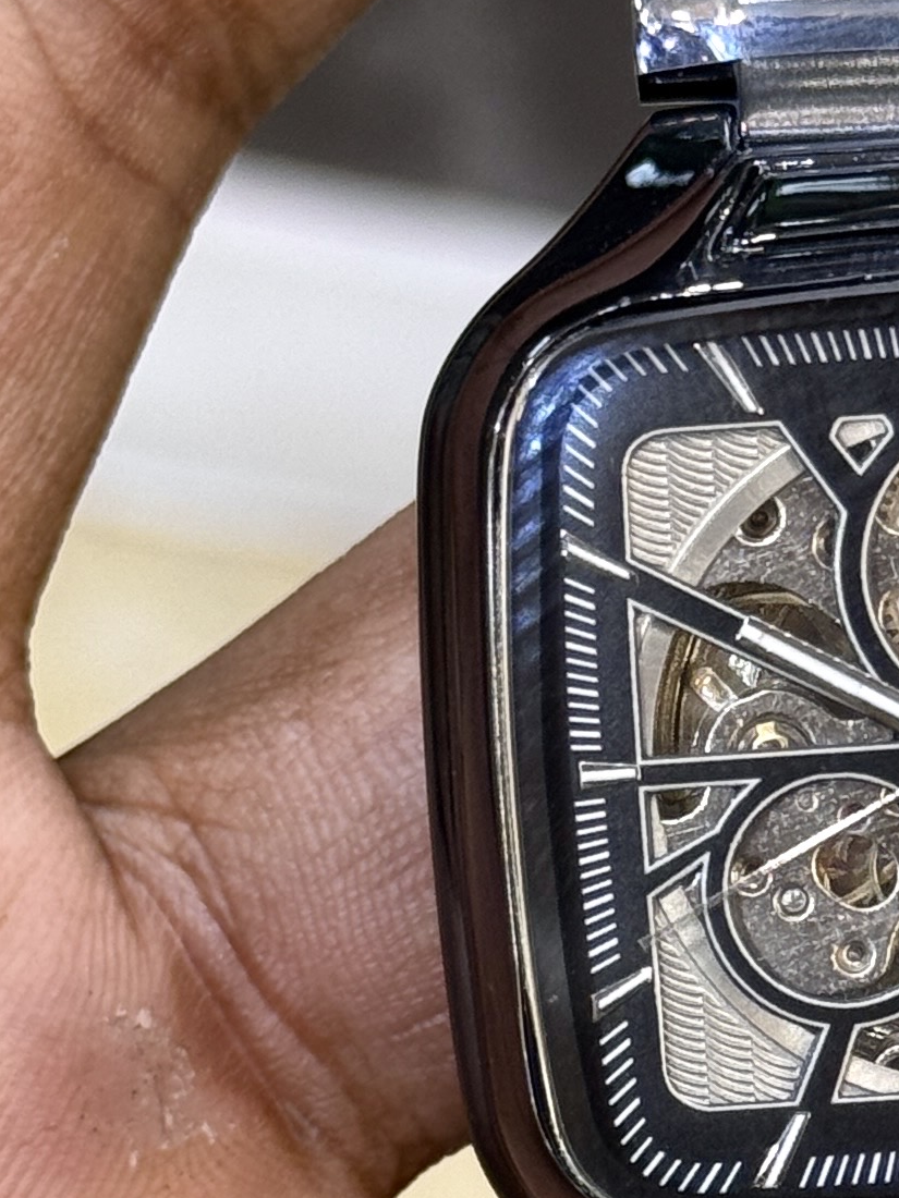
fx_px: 6094
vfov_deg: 11.2
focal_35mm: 176
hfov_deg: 8.4
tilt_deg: -62.3
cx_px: 1000
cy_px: 739
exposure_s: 1/50
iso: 100
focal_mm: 6.76
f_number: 1.78
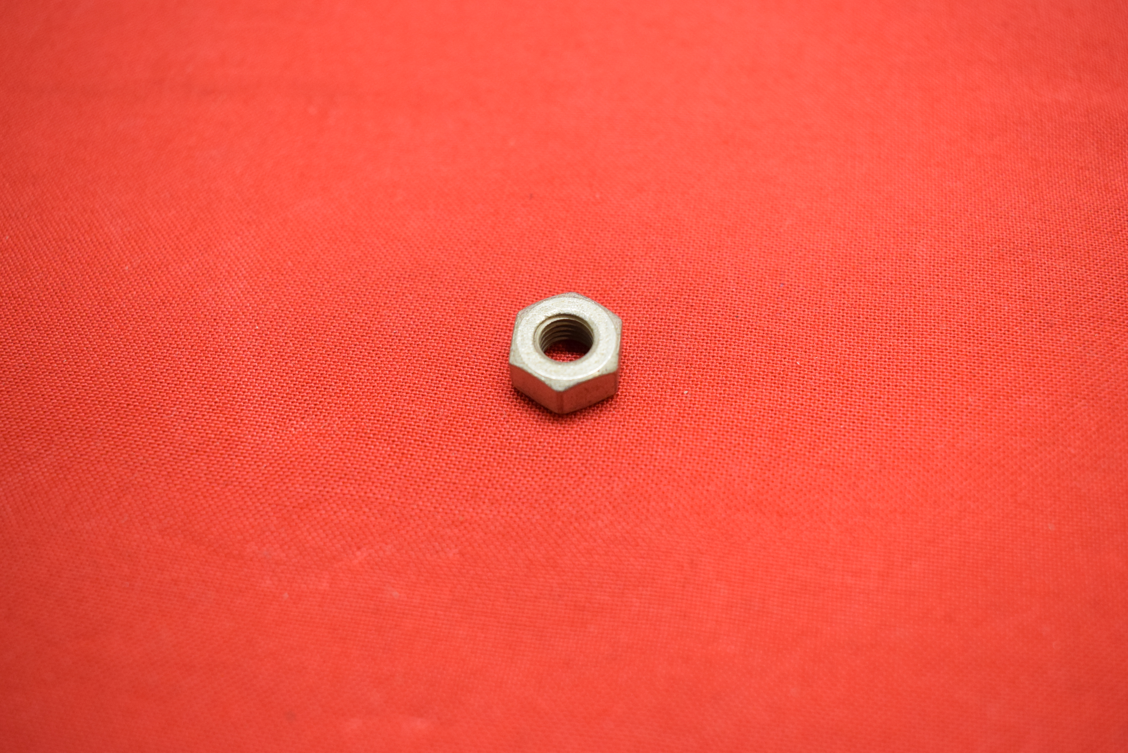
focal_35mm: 38
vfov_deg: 35.5
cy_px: 376
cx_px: 564
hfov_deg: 51.3
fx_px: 1175
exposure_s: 1/125
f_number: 5
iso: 2000
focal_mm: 25
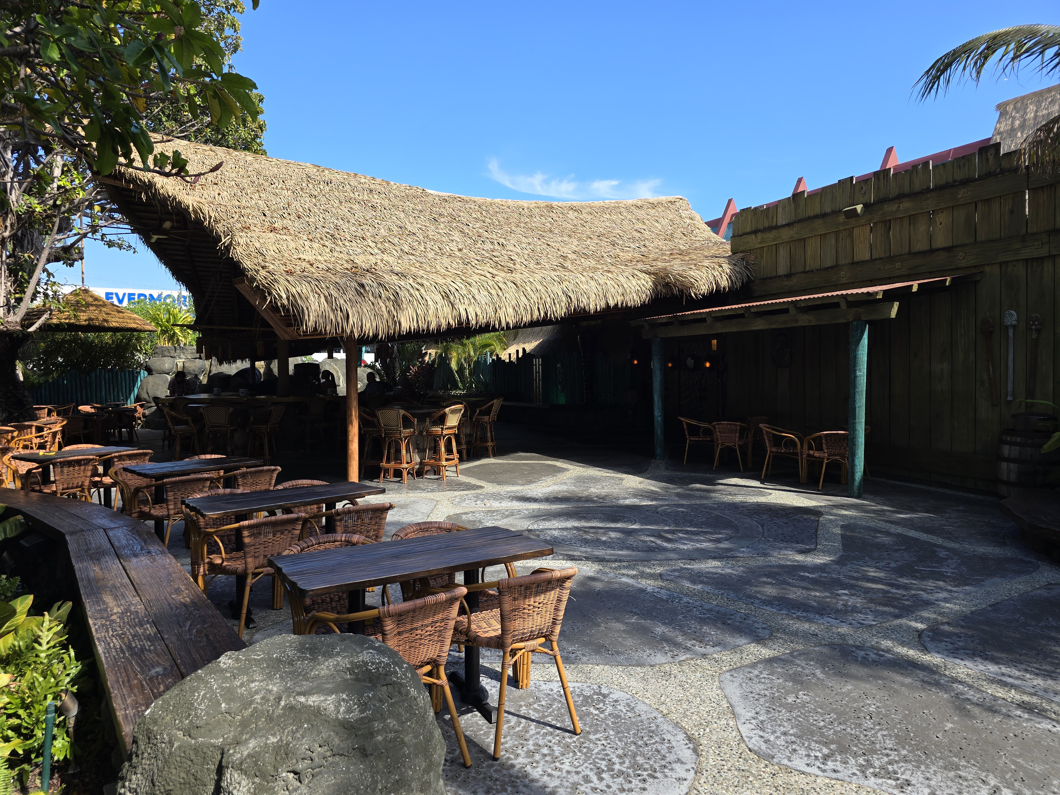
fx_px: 704
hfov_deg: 73.9
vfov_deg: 58.9
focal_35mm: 23
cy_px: 398
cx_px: 530
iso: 12
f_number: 1.7
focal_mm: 6.3
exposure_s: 1/319
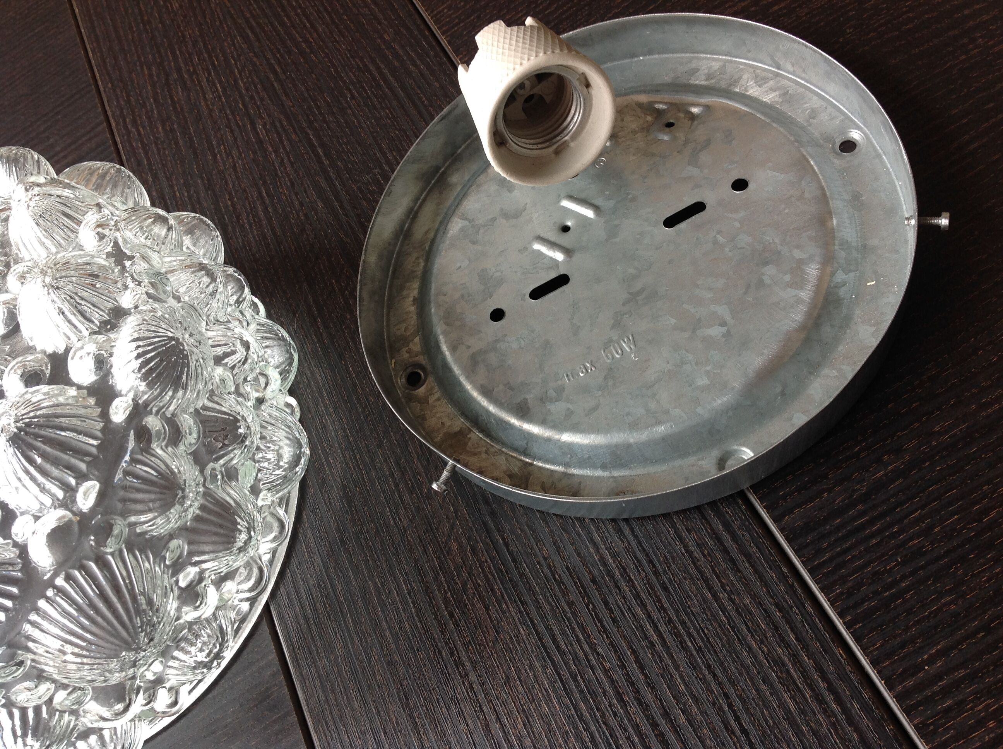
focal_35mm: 35
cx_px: 502
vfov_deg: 40.6
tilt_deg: -58.1
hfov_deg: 52.7
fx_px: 1013
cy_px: 374
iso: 50
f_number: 2.4
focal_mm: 4.28
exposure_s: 1/40
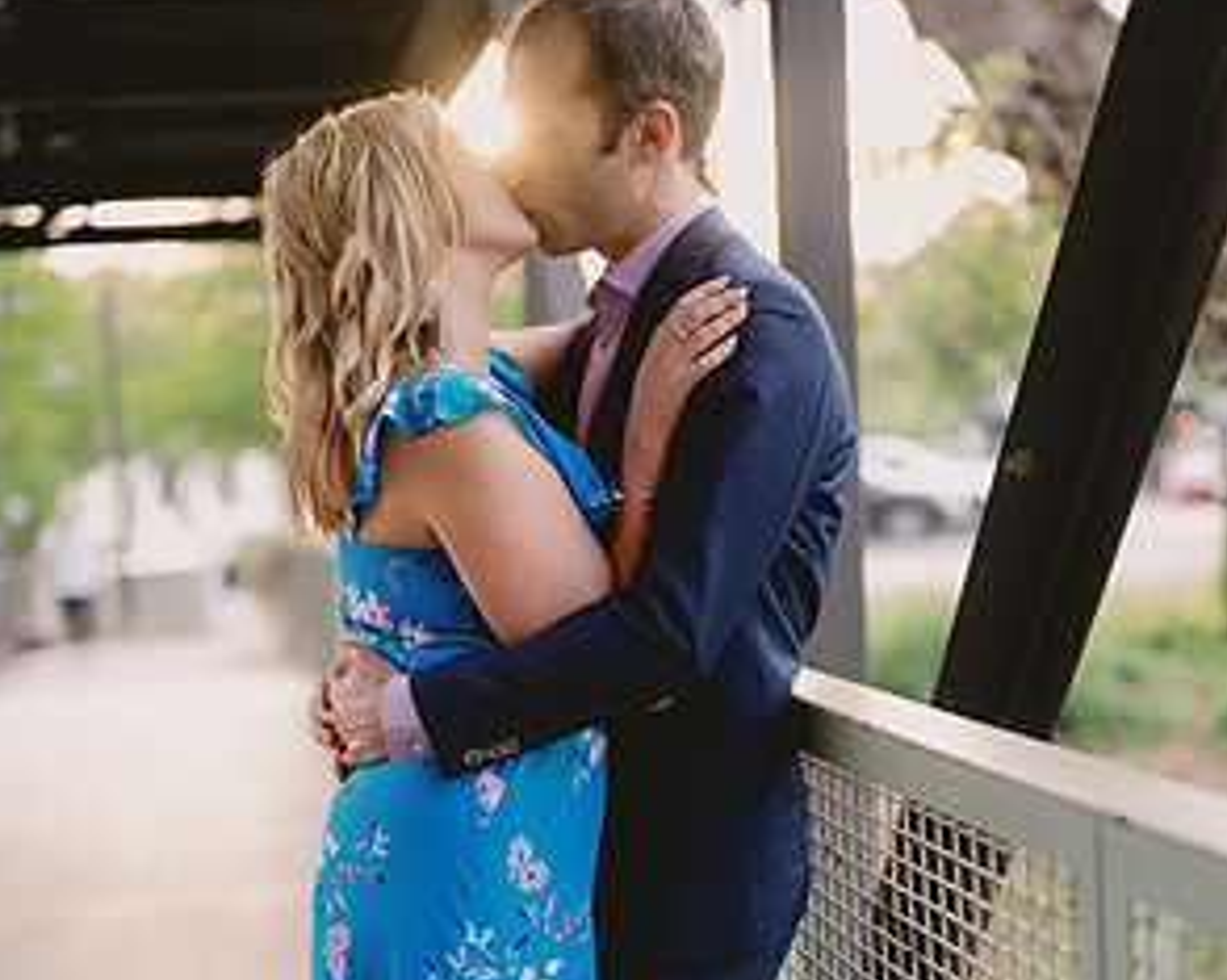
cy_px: 754
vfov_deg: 21.0
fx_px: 2613
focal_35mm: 72
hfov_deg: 26.4
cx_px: 614
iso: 400
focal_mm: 50
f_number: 2
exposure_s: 1/320
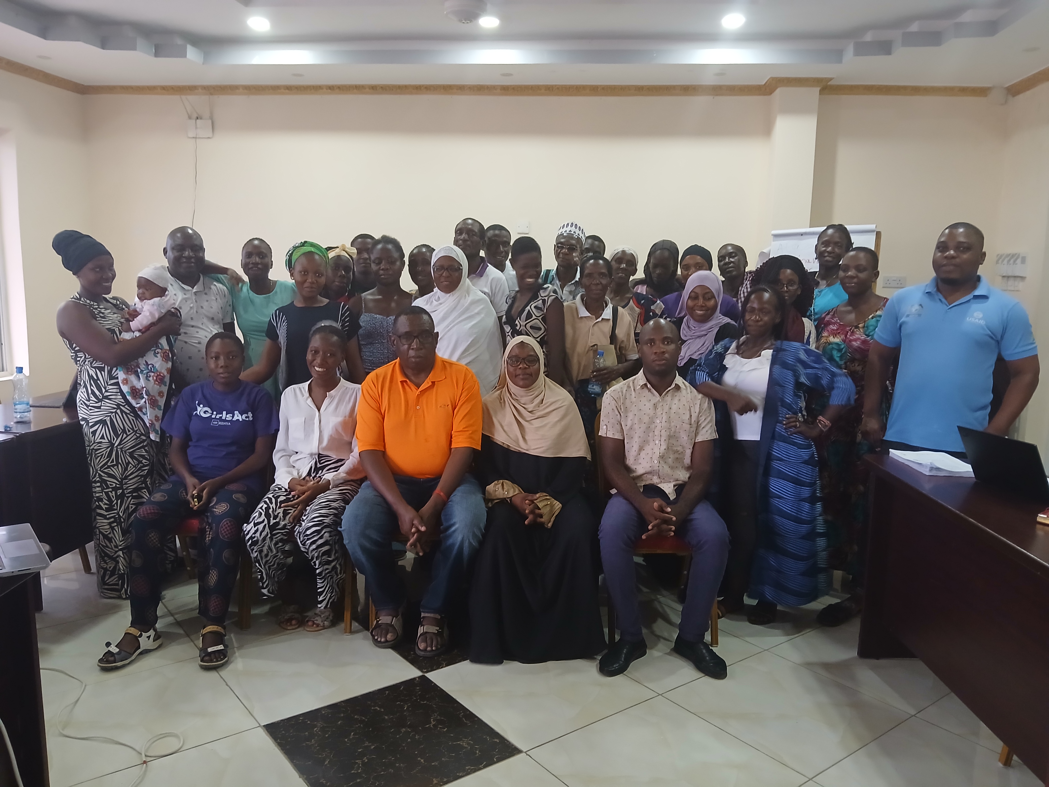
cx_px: 524
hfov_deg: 67.3
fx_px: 788
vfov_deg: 53.1
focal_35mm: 26
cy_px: 394
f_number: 1.8
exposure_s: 1/25
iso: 320
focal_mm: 3.98
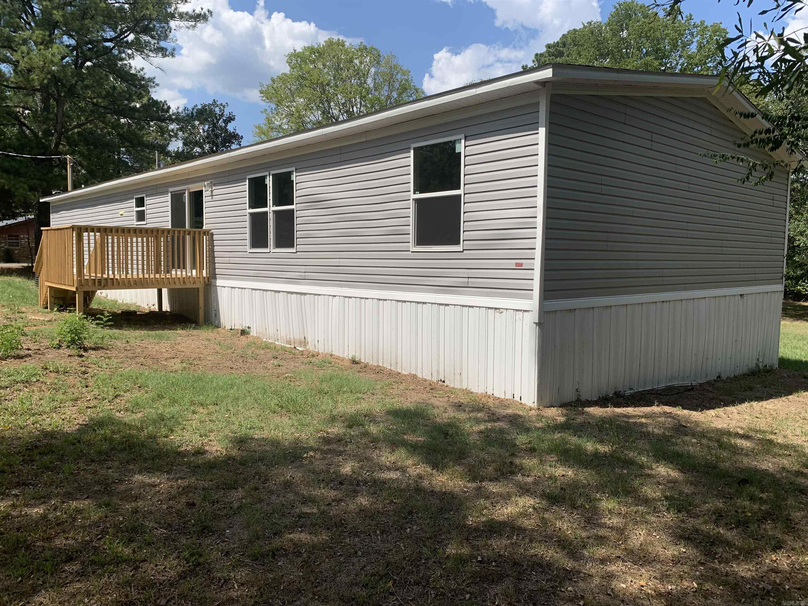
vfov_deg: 53.1
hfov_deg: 67.3
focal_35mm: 26
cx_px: 404
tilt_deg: -2.9
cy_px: 303
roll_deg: -0.5
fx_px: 607
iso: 25
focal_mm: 4.25
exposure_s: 1/2681
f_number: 1.8
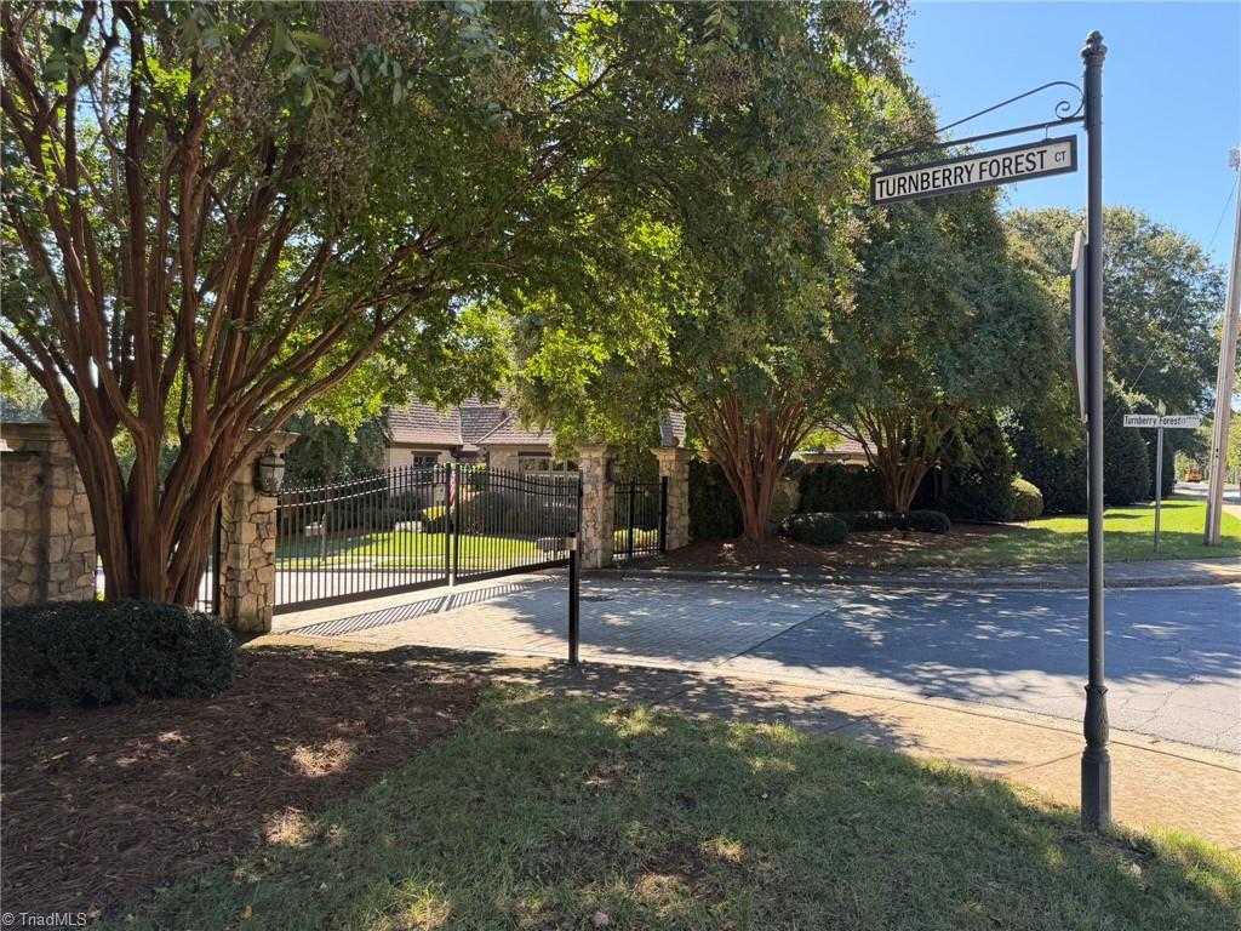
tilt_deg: +0.0
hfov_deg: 71.6
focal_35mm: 24
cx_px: 620
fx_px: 860
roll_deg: -1.1
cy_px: 466
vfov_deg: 56.8
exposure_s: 1/580
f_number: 1.78
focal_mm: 6.76
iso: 100
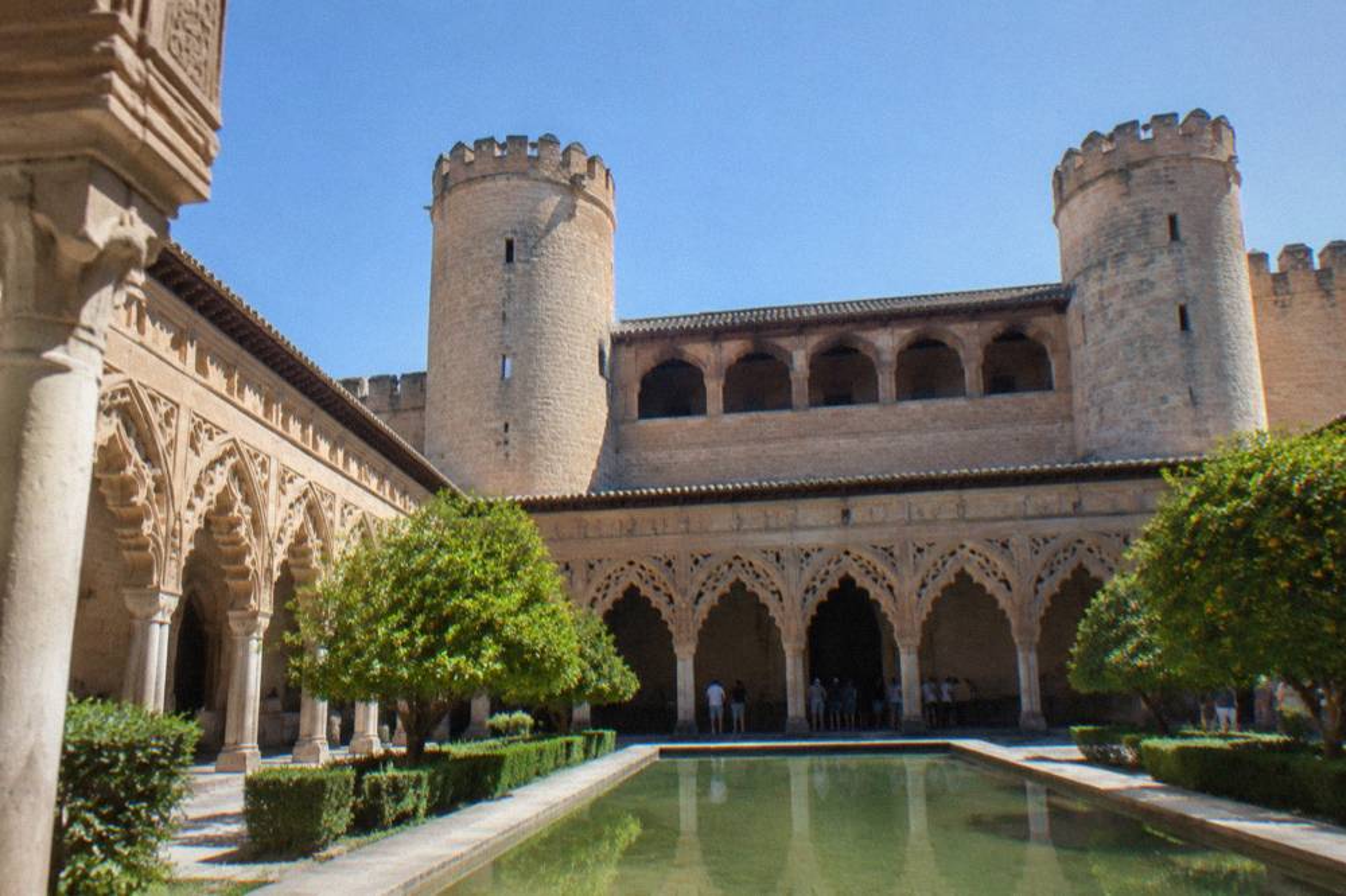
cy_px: 448
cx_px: 673
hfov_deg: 48.5
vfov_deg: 33.4
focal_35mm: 40
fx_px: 1495
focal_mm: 40
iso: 200
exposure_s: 1/100
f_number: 11
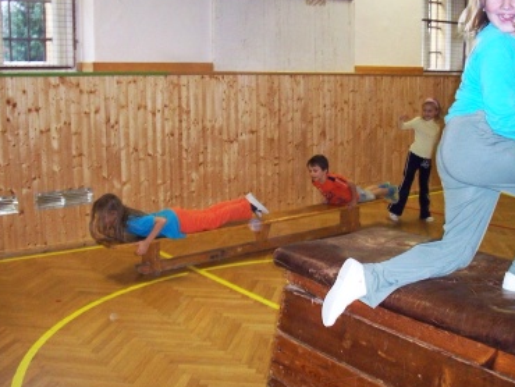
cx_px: 291
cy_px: 173
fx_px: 670
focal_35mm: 45
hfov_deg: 42.0
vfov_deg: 32.2
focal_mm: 6.2
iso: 200
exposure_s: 1/45
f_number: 2.8
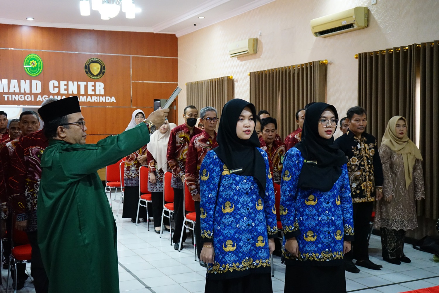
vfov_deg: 31.2
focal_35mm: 43
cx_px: 220
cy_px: 146
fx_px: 524
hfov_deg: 45.4
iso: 6400
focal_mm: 43
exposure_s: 1/80
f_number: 5
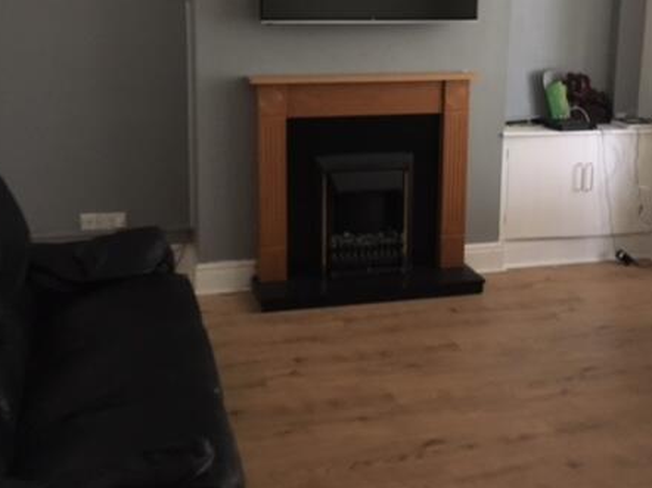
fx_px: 791
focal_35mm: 42
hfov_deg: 44.8
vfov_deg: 33.8
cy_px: 139
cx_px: 332
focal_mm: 4.15
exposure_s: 1/17
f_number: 2.2
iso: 250
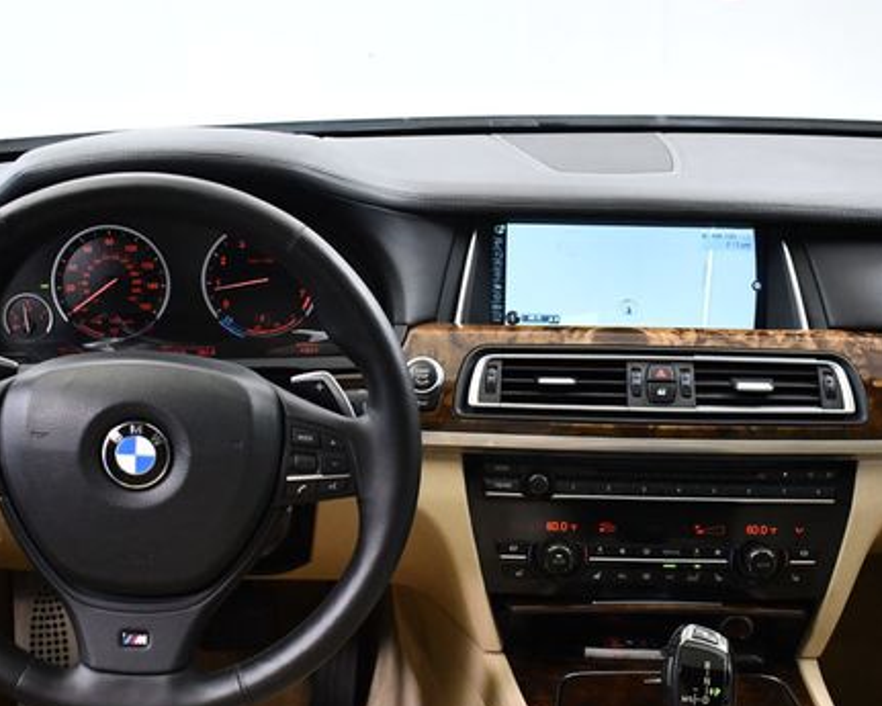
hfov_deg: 40.3
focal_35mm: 46
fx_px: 1201
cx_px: 450
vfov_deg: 32.7
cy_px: 417
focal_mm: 22
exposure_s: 1/80
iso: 3200
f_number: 3.8
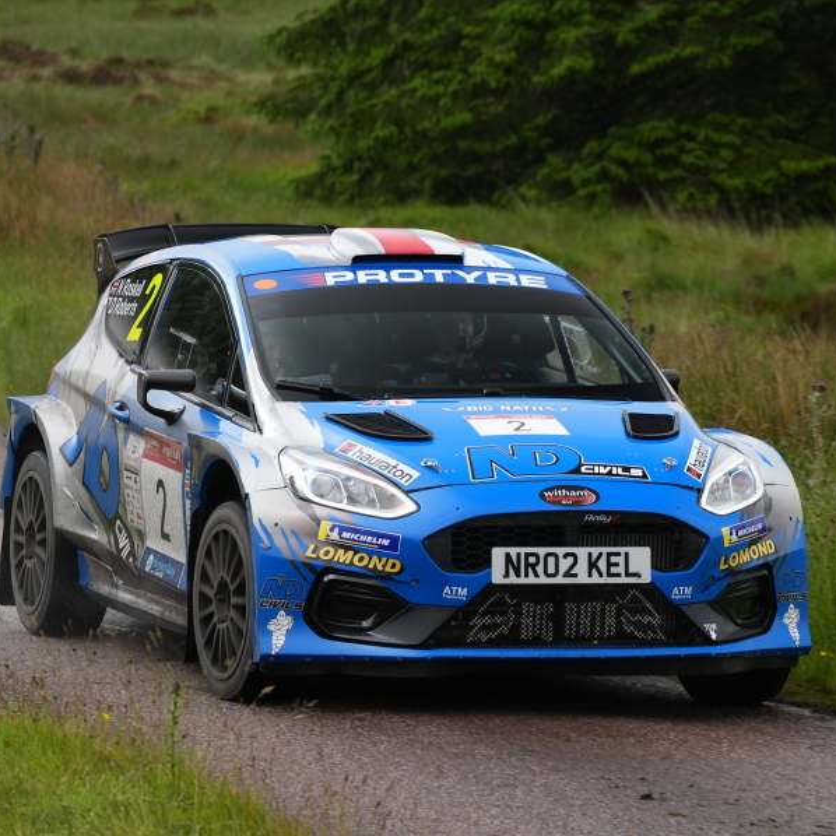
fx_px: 8006
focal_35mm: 293
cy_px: 418
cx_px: 400
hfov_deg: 6.0
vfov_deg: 6.0
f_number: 11
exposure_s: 1/500
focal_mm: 229
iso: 1250
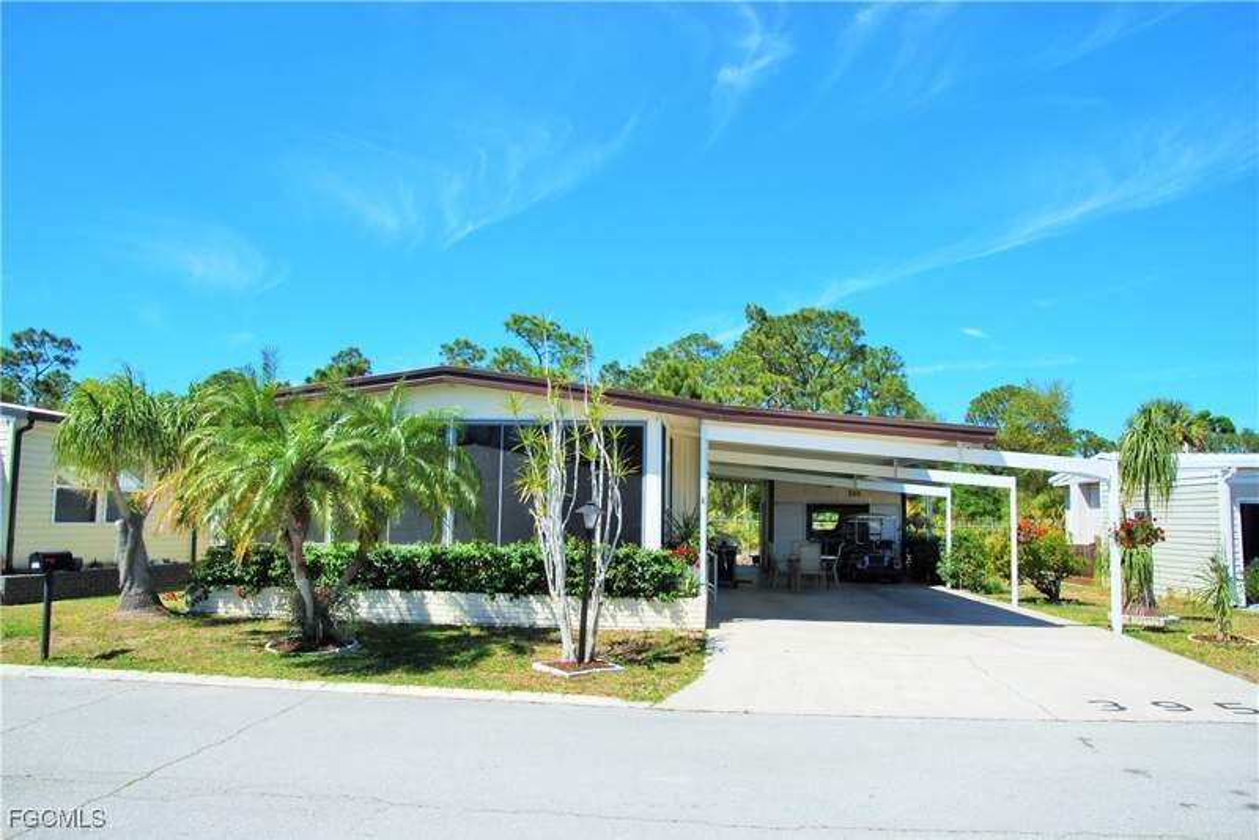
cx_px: 630
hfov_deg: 73.7
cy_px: 420
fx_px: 840
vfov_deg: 53.2
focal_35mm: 24
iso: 100
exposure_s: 1/200
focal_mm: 16
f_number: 9
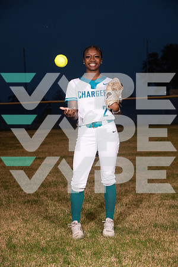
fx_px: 460
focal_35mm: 62
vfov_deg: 32.4
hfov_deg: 21.9
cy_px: 134
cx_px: 89
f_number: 6.3
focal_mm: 62
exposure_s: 1/320
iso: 800
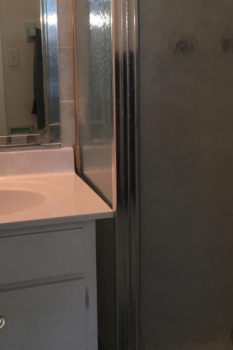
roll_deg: -0.5
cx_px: 181
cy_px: 154
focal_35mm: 64
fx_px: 622
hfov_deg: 21.0
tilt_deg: -10.5
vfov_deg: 31.4
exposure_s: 1/30
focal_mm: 4.15
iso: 25
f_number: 2.2
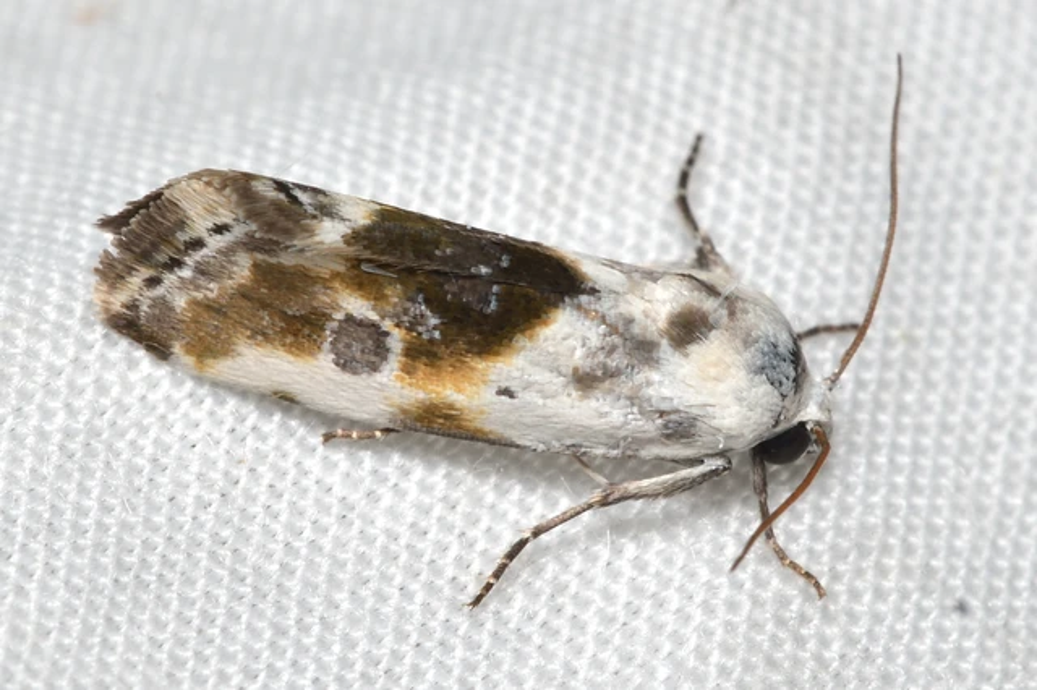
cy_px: 345
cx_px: 518
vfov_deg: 6.1
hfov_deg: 9.2
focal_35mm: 225
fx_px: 6478
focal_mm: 150
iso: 100
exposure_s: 1/250
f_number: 11
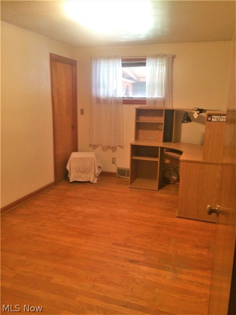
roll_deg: +0.5
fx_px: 264
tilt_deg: -12.8
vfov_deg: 61.7
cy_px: 158
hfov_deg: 48.2
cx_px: 118
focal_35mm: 29
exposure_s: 1/30
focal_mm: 4.15
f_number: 2.2
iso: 200
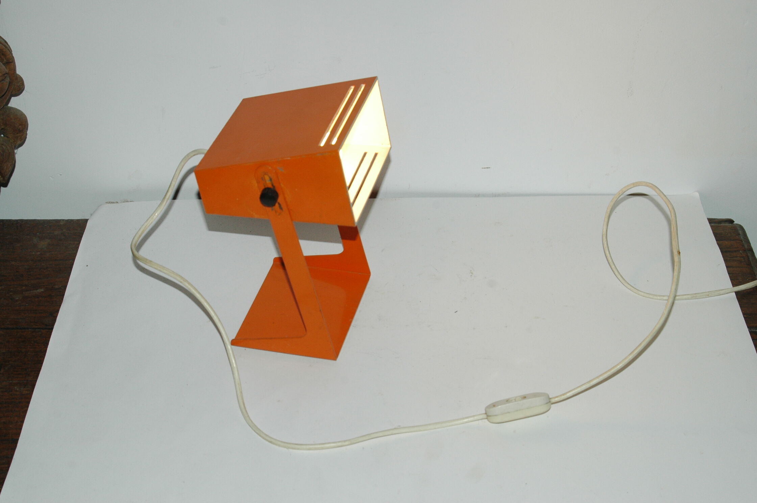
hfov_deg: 35.1
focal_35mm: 57
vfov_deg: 23.7
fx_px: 1197
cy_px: 252
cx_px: 378
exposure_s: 1/125
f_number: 7.1
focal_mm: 38
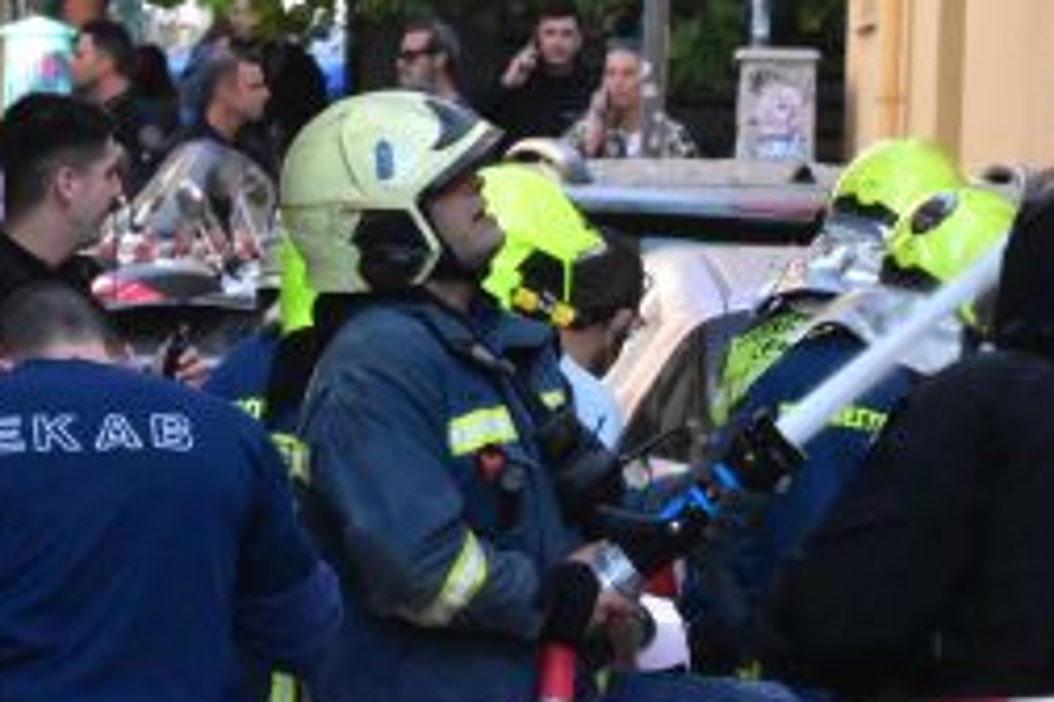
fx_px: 27870
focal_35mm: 952
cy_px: 437
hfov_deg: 2.2
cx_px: 1242
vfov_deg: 1.4
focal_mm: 200
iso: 6400
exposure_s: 1/400
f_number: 16
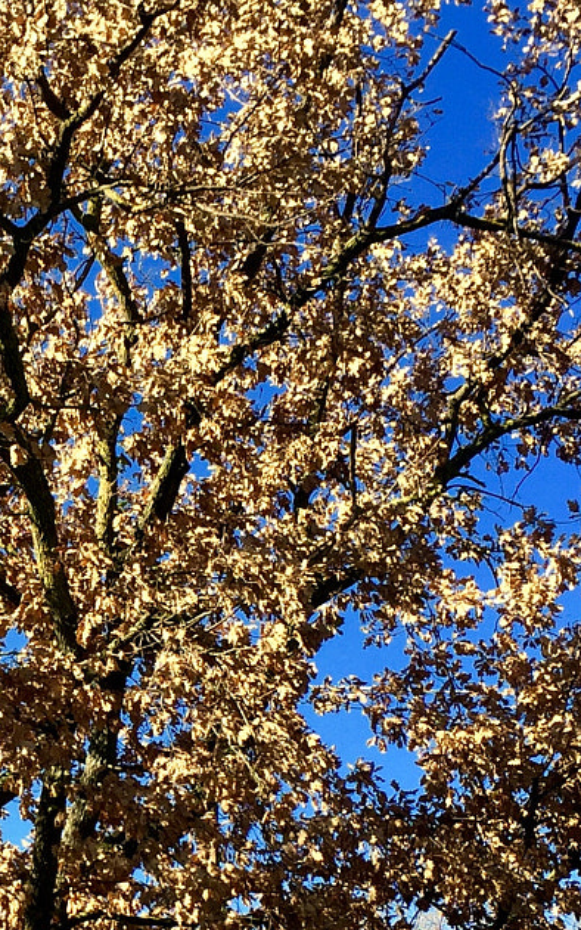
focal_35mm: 78
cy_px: 776
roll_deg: -4.8
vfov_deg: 25.9
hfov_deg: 16.2
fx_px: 1975
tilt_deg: +15.7
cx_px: -58
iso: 32
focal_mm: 4.15
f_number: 2.2
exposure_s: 1/898
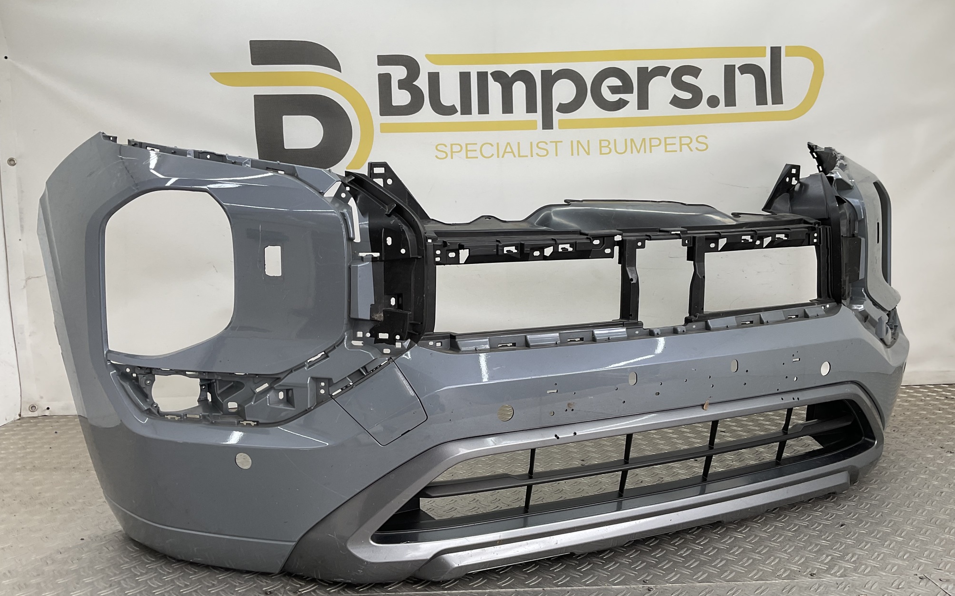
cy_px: 322
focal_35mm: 31
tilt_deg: -10.0
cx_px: 481
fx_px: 807
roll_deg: -0.1
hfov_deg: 61.2
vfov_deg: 40.6
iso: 16
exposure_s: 1/114
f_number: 1.8
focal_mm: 3
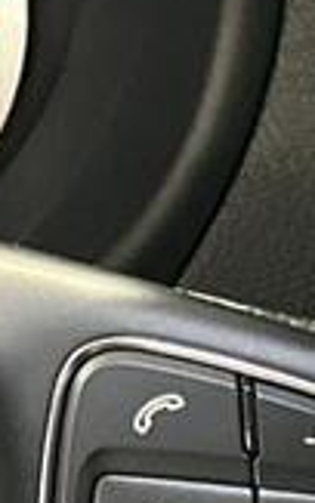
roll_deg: +1.8
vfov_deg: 8.5
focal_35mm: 244
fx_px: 3349
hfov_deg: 5.1
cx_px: -673
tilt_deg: -32.7
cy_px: 534
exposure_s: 1/33
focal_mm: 5.7
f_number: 1.5
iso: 500
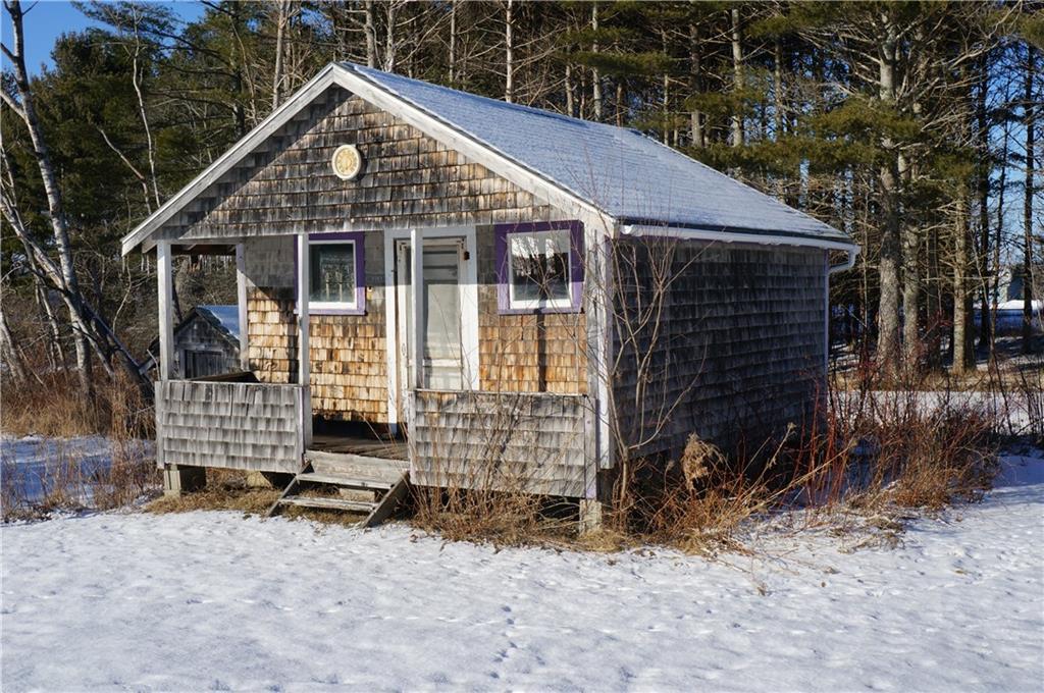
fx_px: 1216
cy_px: 346
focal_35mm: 42
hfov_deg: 46.5
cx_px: 522
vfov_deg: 31.8
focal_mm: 28
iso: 100
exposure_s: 1/100
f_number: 13
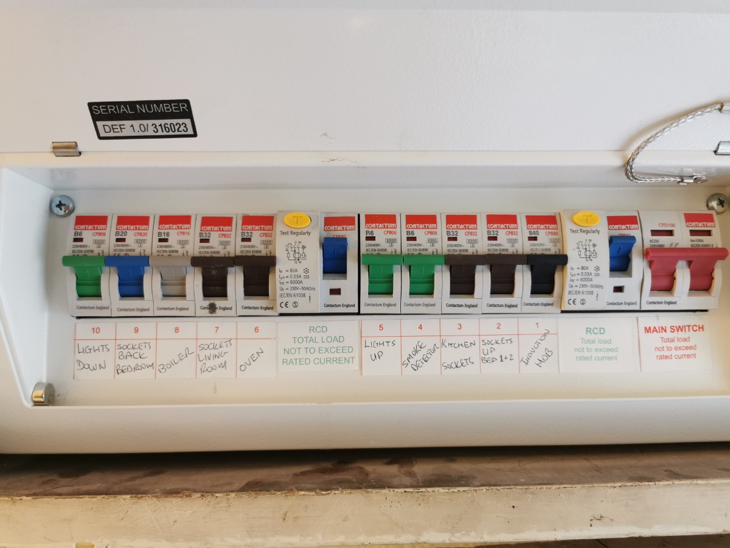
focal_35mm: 27
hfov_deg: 65.3
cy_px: 274
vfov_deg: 51.4
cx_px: 365
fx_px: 569
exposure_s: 1/50
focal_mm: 5.56
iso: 160
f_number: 1.6
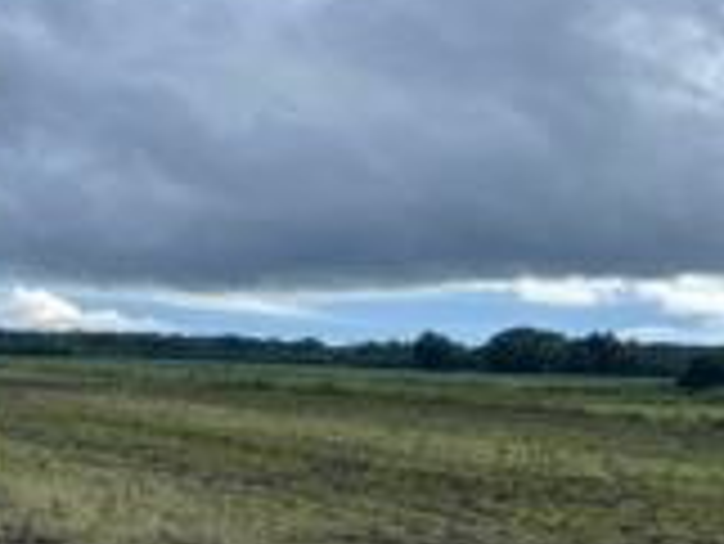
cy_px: 319
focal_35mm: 62
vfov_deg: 23.7
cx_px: -171
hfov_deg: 27.1
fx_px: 1298
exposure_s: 1/2123
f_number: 1.6
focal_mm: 5.1
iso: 32
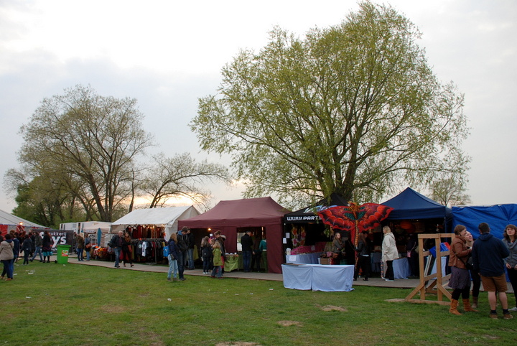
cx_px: 258
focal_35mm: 27
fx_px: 388
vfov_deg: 48.1
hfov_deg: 67.3
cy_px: 173
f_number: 5.6
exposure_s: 1/125
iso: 320
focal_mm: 18
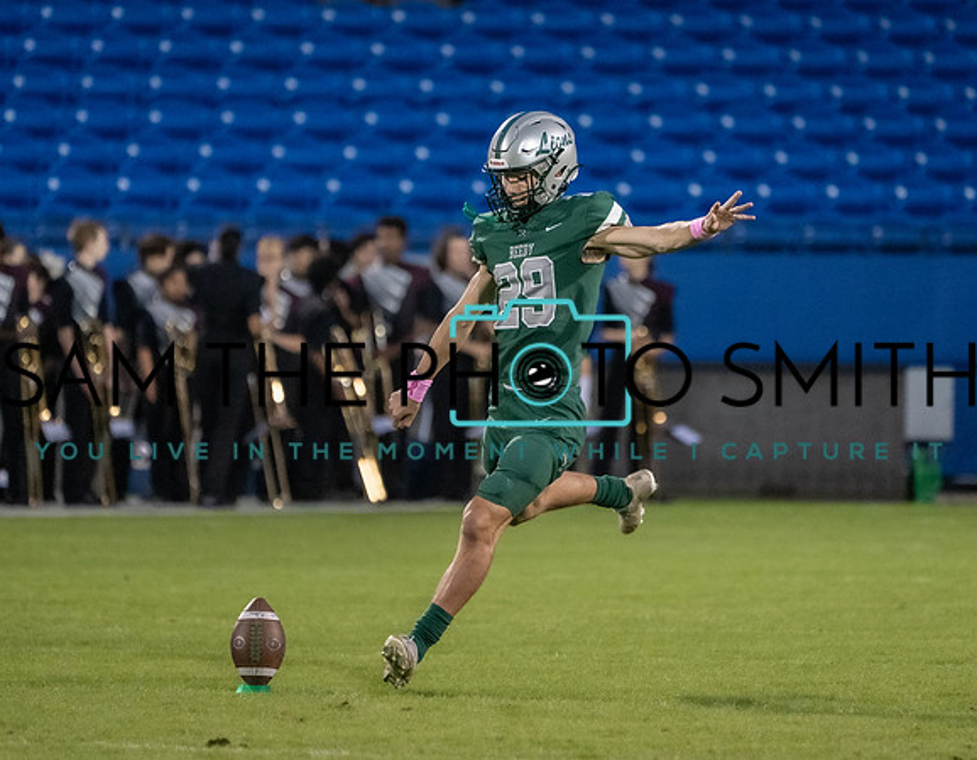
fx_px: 15428
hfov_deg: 3.6
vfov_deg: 2.8
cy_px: 362
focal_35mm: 539
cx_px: 545
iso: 8000
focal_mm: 400
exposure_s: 1/800
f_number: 5.6
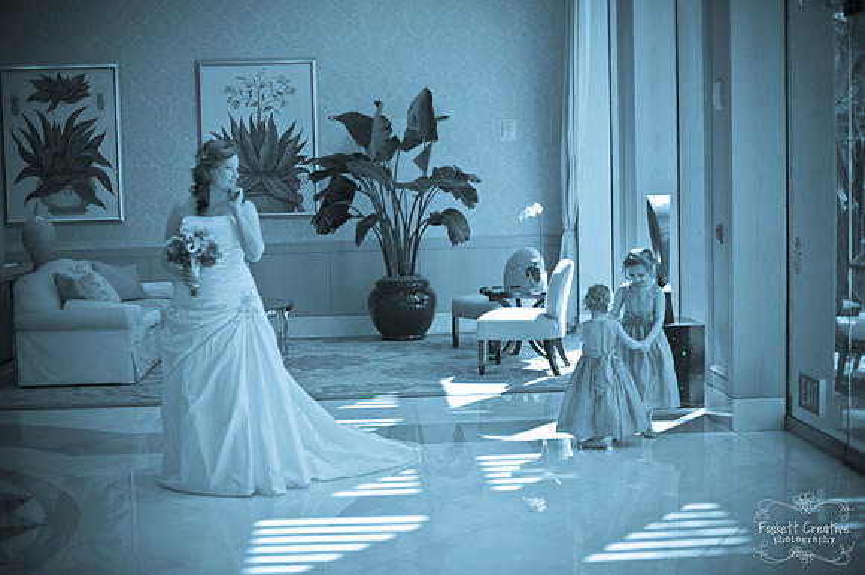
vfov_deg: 27.0
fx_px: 1201
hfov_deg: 39.6
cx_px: 432
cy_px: 288
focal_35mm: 50
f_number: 2.2
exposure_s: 1/200
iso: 200
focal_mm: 50
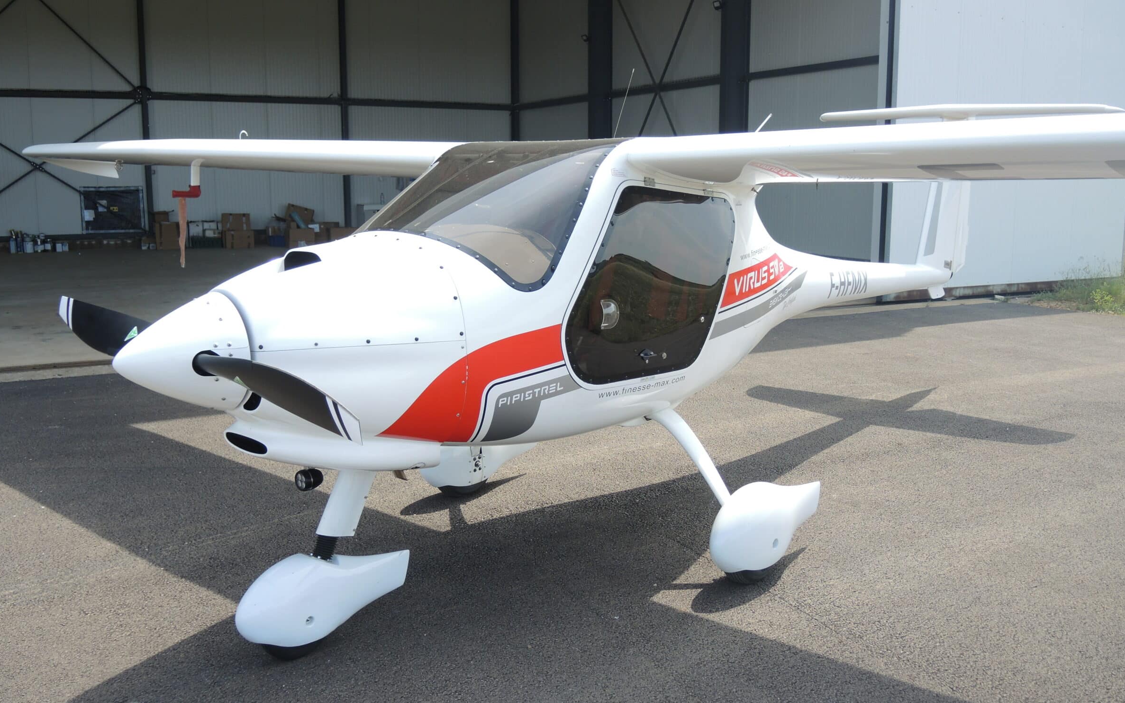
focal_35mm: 32
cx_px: 596
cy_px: 341
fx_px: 981
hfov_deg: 59.6
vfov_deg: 39.4
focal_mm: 6
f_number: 2
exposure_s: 1/800
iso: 80
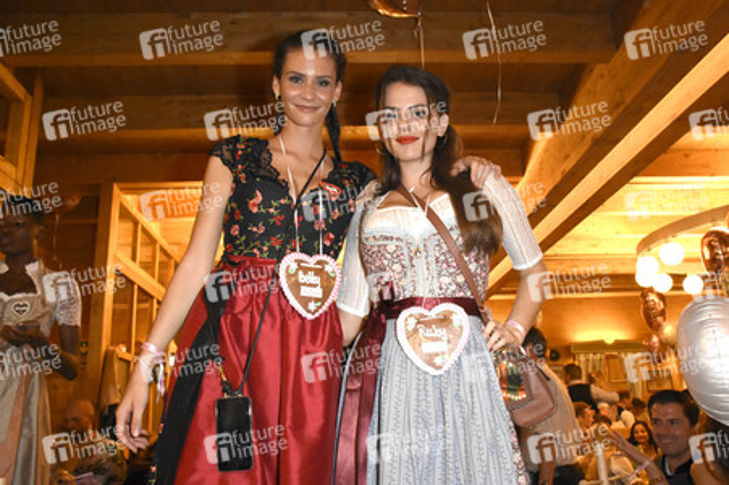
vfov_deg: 43.5
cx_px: 364
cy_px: 242
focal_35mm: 30
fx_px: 607
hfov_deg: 62.0
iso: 5000
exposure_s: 1/125
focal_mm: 20
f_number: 6.3
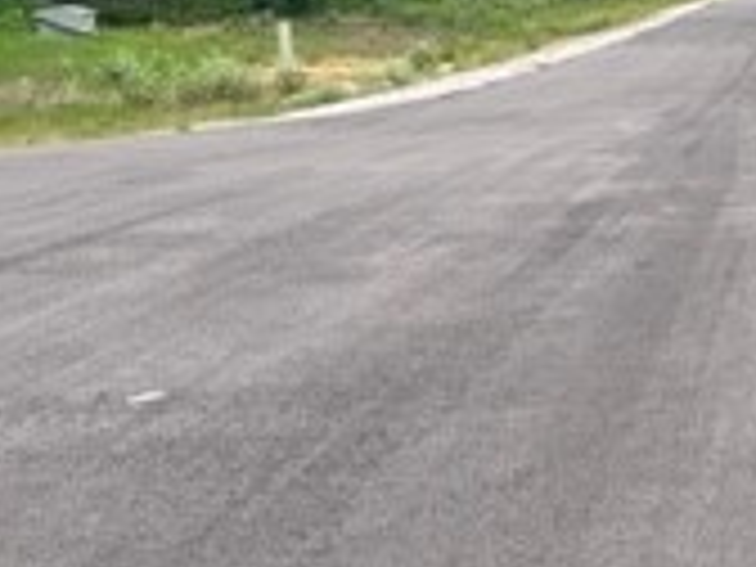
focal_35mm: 99
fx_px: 2162
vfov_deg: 14.6
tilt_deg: -3.1
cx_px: 1287
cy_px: -40
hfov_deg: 17.0
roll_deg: -0.7
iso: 50
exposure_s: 1/4444
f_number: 1.5
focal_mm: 5.7
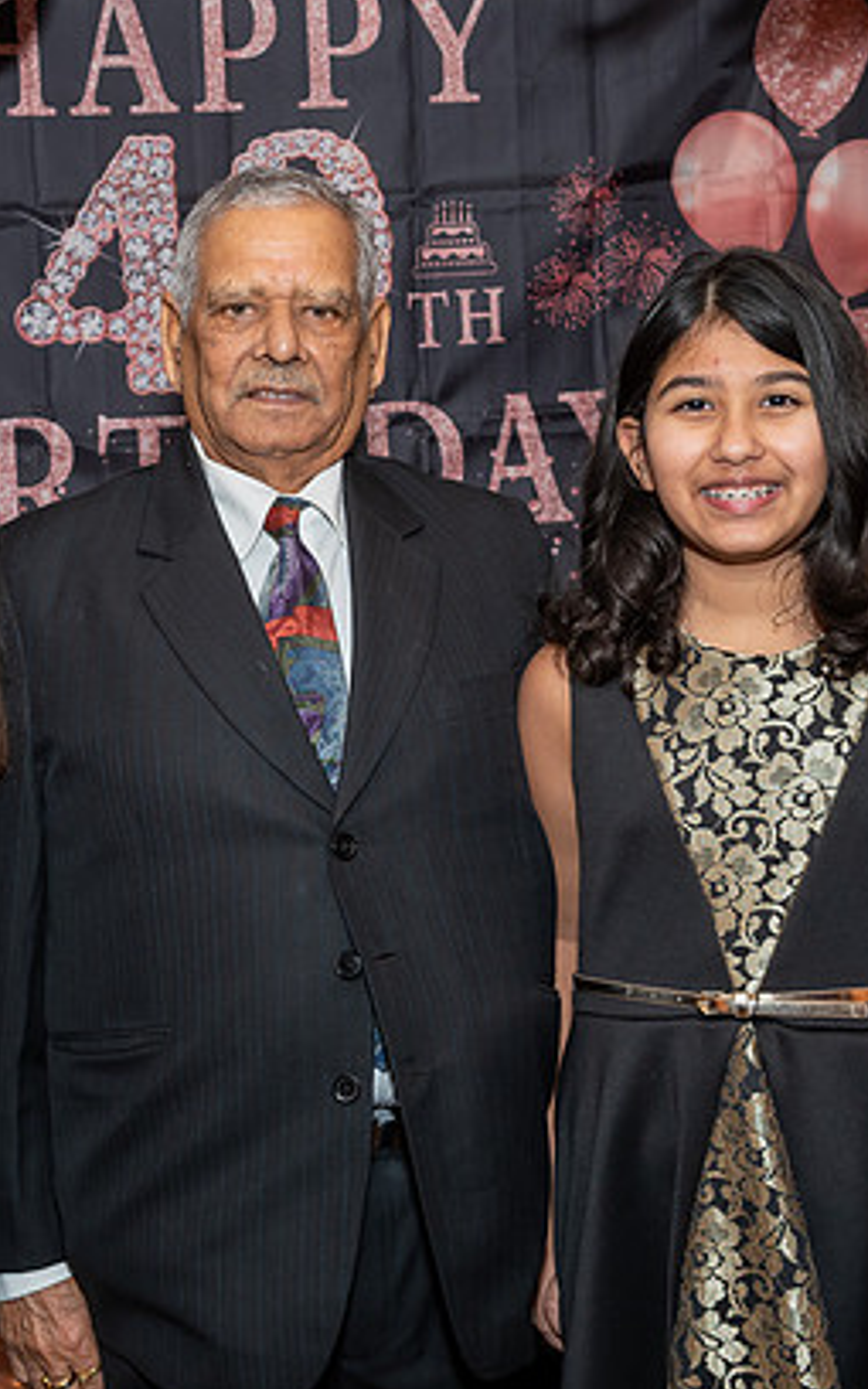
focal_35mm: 72
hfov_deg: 18.0
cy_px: 624
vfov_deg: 28.6
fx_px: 2725
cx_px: 254
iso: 400
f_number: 5.6
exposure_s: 1/250
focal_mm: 28
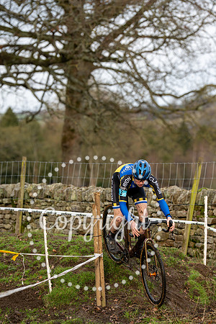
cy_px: 162
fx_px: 1746
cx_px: 108
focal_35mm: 194
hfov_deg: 7.1
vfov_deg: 10.6
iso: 1000
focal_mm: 194
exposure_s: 1/1000
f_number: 4.5
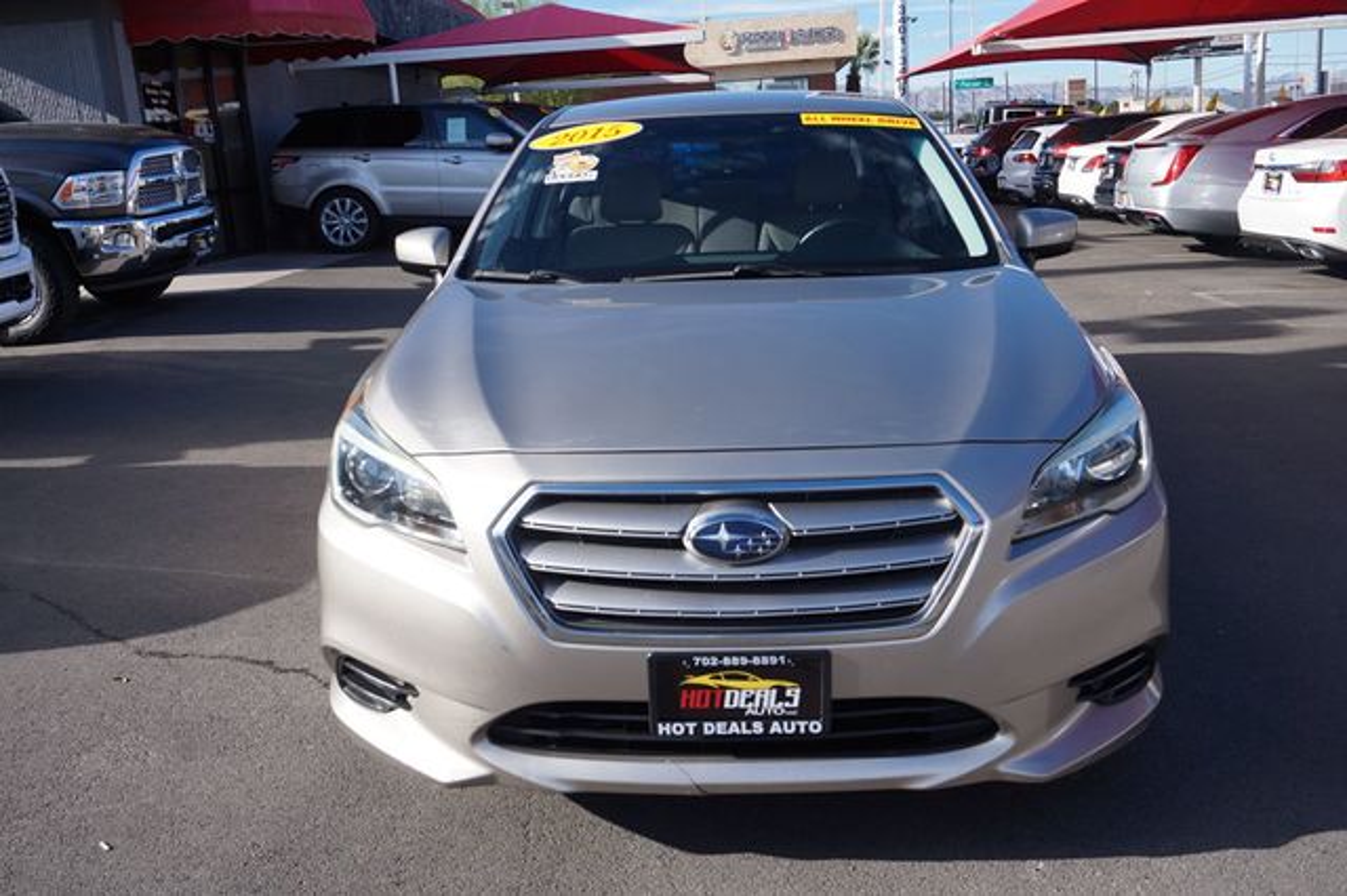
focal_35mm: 33
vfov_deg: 39.9
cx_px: 674
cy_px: 448
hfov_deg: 57.2
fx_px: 1234
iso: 100
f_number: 6.3
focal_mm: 22
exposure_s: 1/200
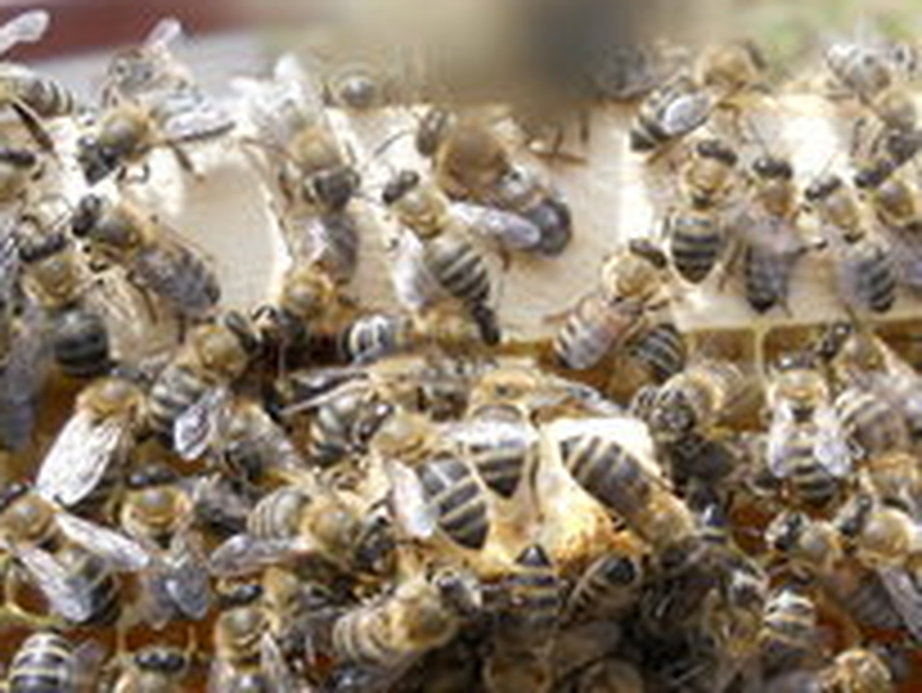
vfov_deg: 21.0
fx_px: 1866
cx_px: 706
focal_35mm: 70
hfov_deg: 27.3
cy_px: 421
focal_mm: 6.72
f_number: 5.5
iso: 80
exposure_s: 1/160
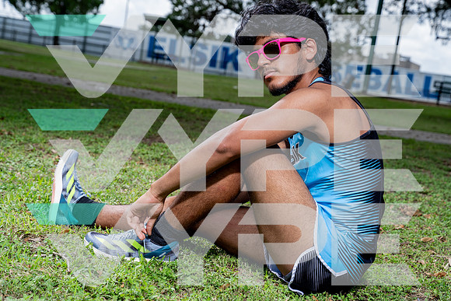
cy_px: 150
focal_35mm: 69
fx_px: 859
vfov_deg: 19.9
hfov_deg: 29.4
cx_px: 226
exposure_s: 1/250
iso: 100
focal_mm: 63
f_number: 5.6
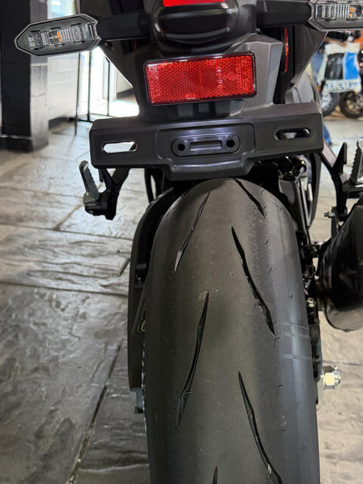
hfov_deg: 37.6
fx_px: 531
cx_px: 218
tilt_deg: -20.6
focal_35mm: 38
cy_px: 284
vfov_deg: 48.8
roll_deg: -8.0
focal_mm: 6.76
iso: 320
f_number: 1.78
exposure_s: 1/120
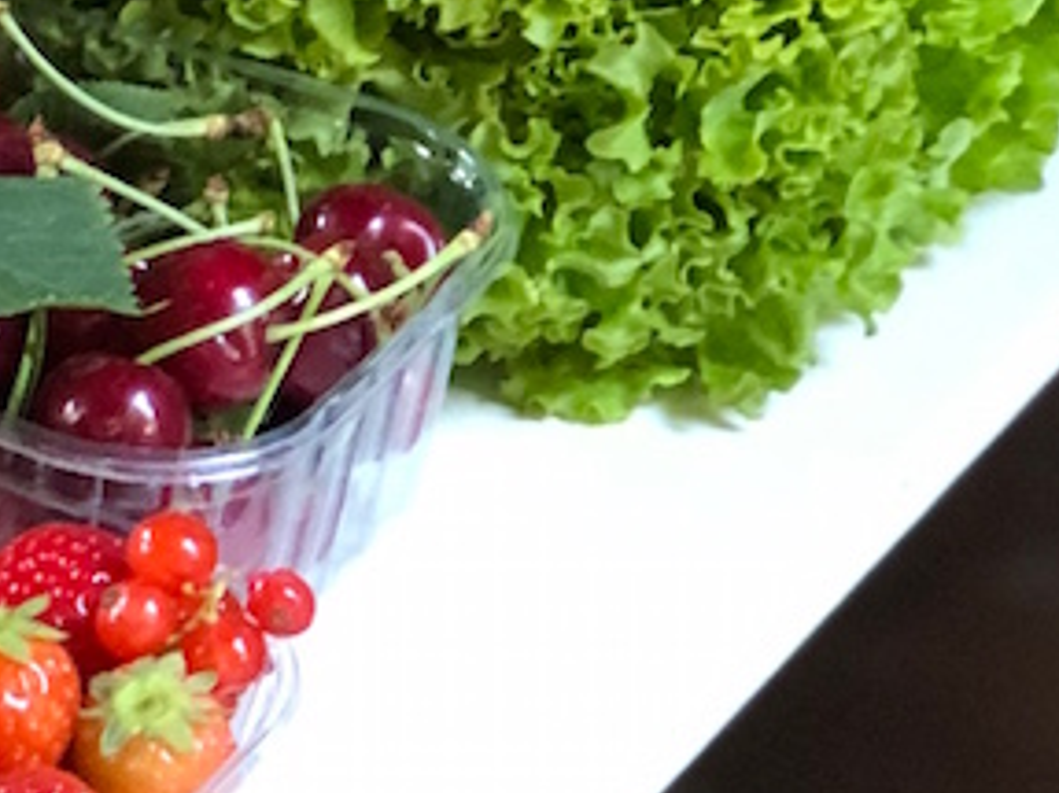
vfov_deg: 5.3
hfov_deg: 6.9
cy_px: 122
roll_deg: -3.0
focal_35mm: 278
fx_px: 8501
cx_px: -1114
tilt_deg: -32.5
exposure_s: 1/33
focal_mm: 6.6
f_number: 2.8
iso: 250
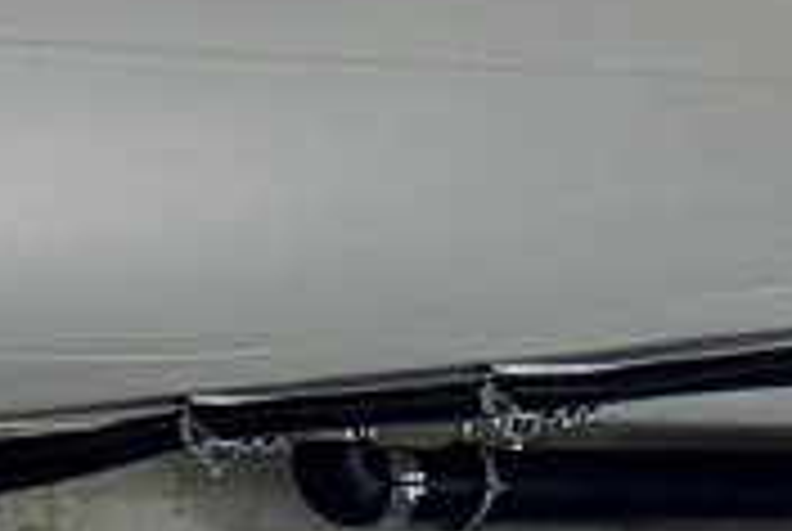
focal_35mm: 145
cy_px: 1624
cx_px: -882
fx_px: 3195
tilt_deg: -13.7
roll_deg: +0.9
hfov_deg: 12.2
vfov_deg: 8.1
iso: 250
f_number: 1.78
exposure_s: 1/100
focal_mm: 6.76
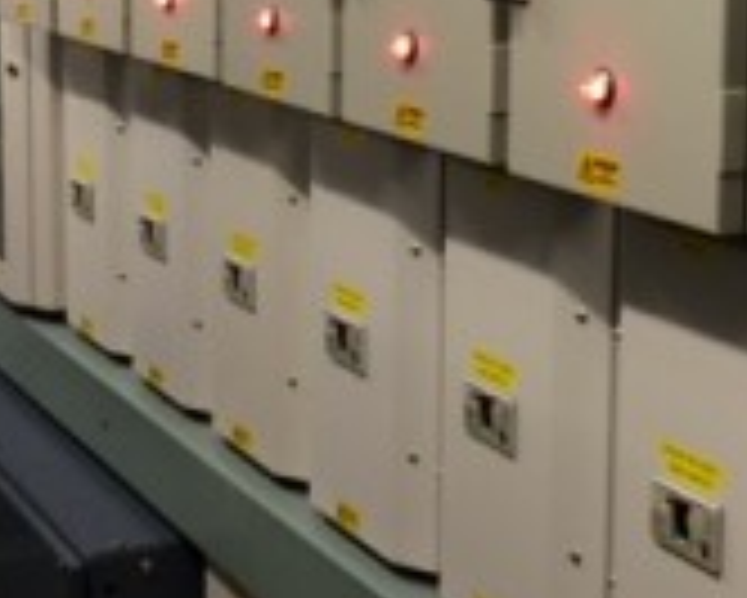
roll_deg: -0.1
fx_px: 1814
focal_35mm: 82
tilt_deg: -9.8
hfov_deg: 23.2
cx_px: 486
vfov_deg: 18.6
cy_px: 126
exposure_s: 1/33
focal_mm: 4.15
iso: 100
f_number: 2.2
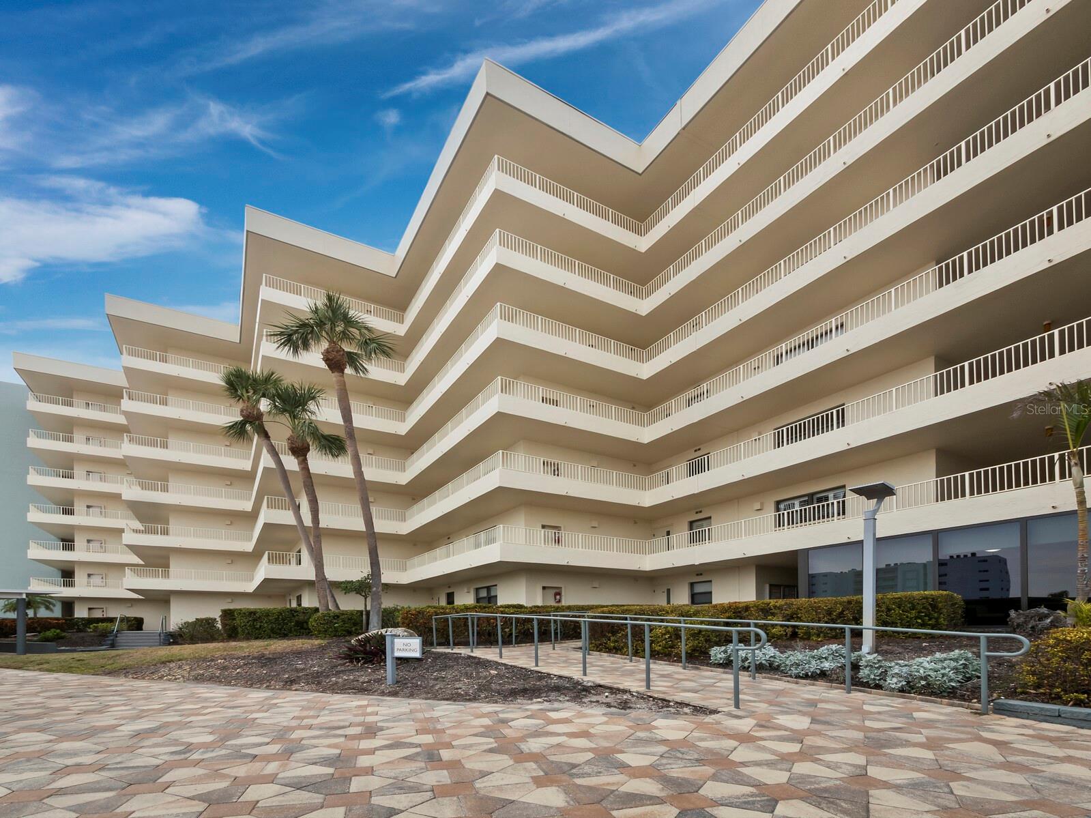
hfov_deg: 102.1
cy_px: 409
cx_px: 546
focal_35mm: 14
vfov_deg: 85.7
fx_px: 441
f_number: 11
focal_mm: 7
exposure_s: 1/100
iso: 400
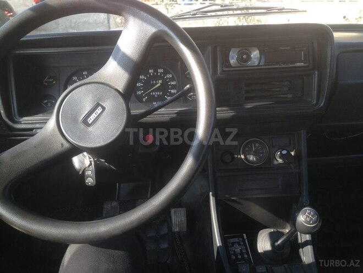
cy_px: 136
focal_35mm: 33
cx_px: 182
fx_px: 346
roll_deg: -1.3
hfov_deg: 55.4
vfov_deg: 42.9
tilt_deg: -21.9
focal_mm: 4.12
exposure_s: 1/159
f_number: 2.4
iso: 50
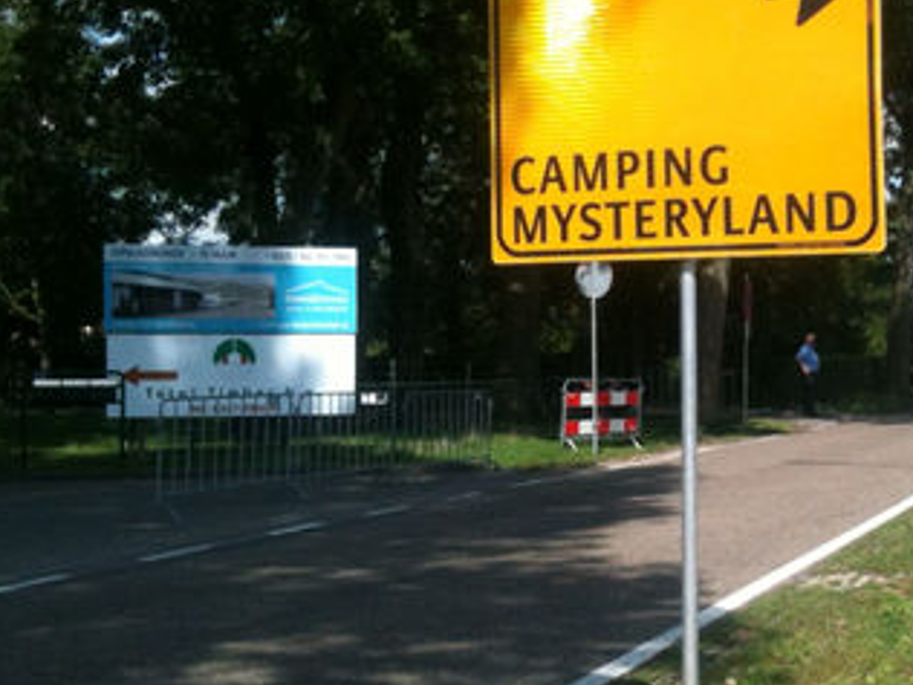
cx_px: 693
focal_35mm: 72
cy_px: 295
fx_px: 1899
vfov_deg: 20.4
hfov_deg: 26.7
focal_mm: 3.85
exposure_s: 1/997
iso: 64
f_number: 2.8
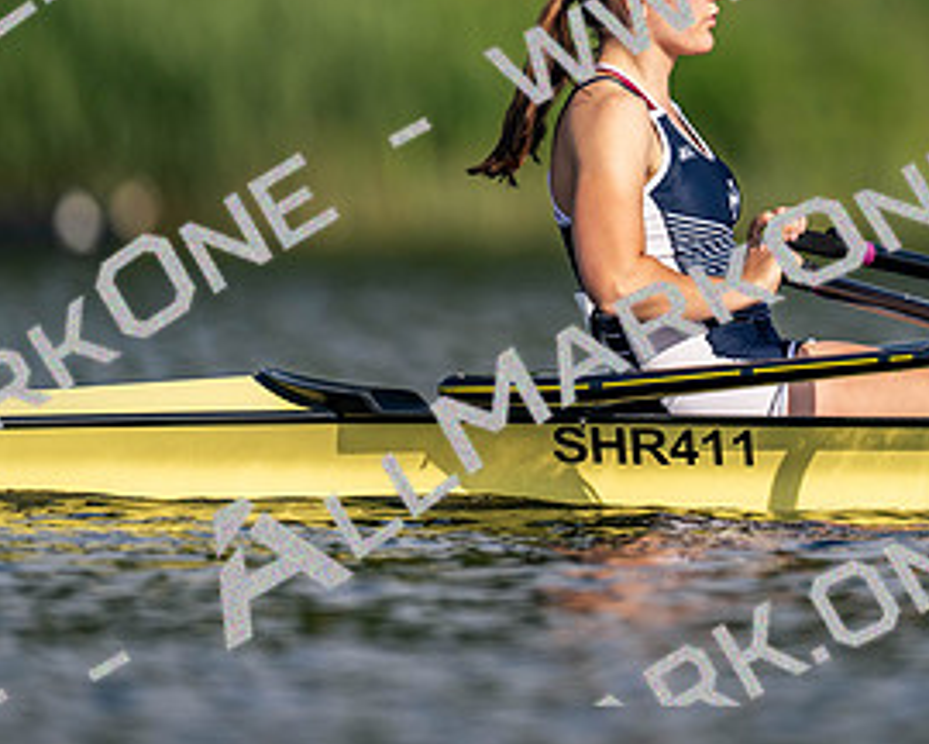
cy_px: 115
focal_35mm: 1208
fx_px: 33214
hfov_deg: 1.6
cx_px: 912
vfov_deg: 1.3
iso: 250
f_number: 4
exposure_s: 1/2500
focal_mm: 600
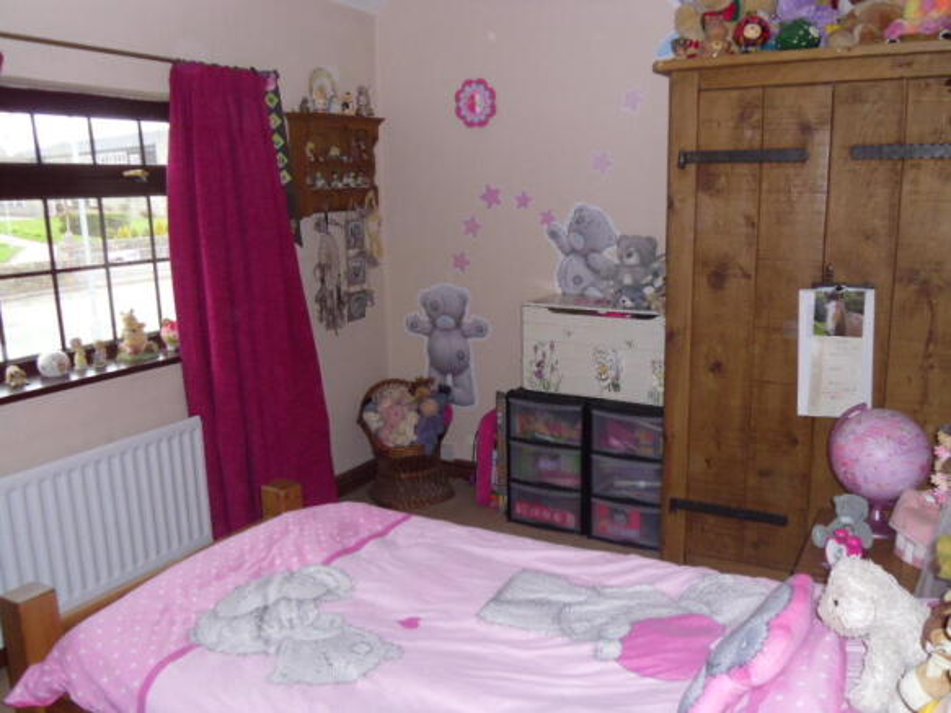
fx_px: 851
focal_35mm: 31
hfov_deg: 58.4
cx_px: 476
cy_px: 356
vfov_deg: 45.4
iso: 200
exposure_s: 1/45
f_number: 3.3
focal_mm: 5.6
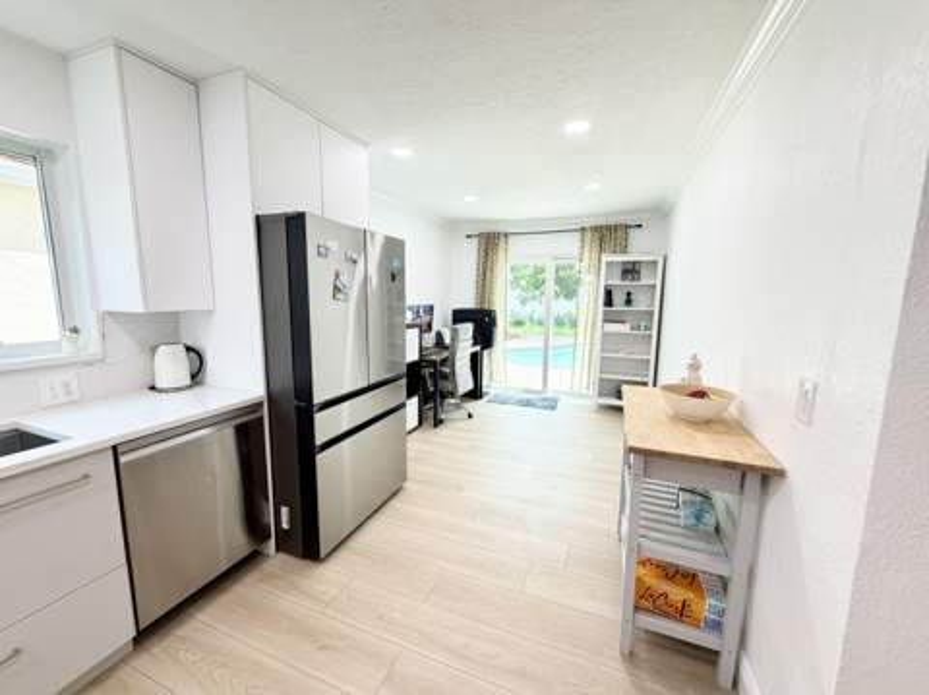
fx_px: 375
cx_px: 464
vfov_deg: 85.6
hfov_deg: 102.1
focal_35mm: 14
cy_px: 348
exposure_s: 1/120
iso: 250
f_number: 2.2
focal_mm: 2.22
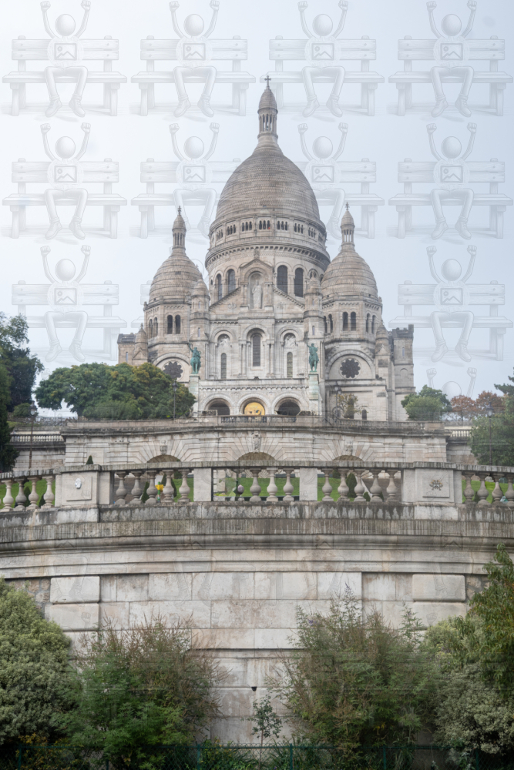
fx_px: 1349
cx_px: 257
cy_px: 385
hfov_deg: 21.6
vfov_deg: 31.9
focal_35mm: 63
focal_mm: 42
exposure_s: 1/320
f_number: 6.3
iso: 200
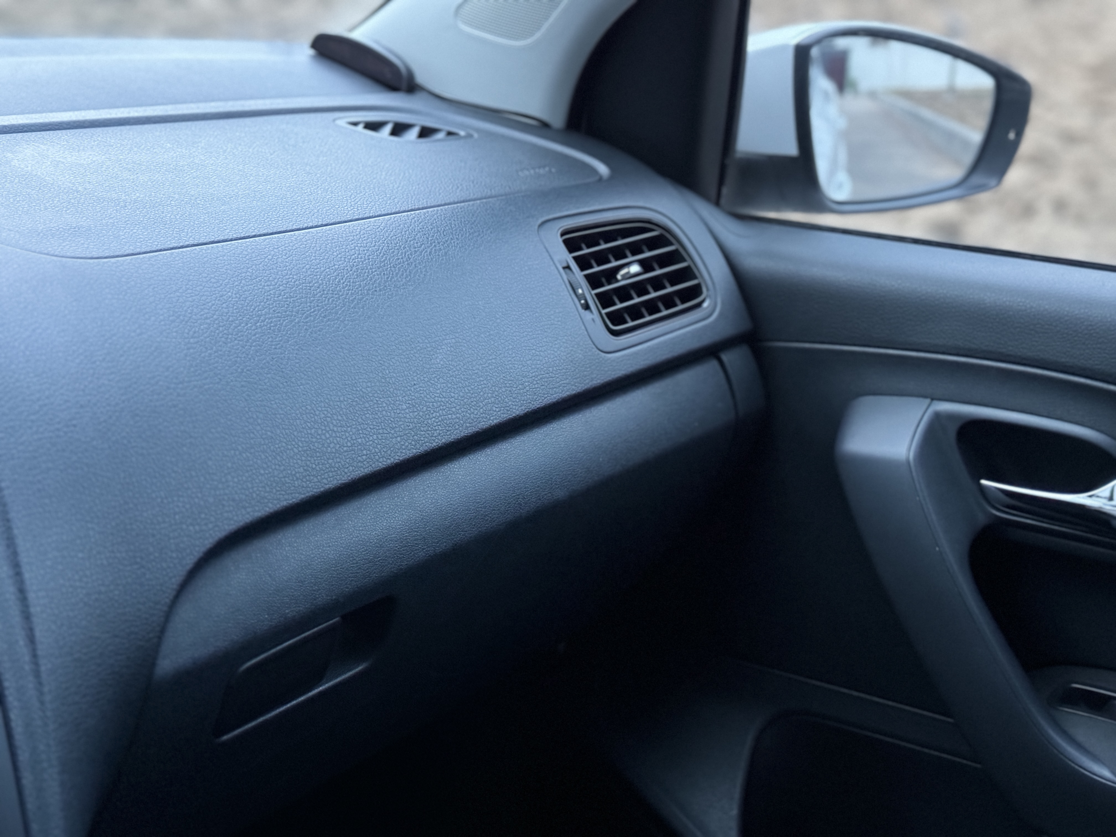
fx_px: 1547
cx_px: 558
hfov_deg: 39.7
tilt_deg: -20.9
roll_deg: -3.4
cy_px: 418
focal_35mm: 48
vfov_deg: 30.3
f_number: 1.78
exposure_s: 1/24
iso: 800
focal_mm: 6.86
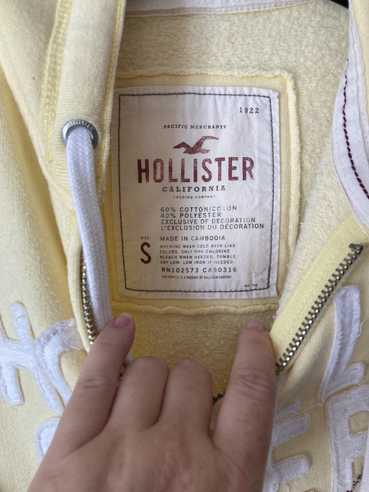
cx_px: 184
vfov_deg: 63.4
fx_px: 398
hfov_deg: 49.7
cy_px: 246
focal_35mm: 28
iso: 64
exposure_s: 1/121
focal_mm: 3.99
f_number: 1.8
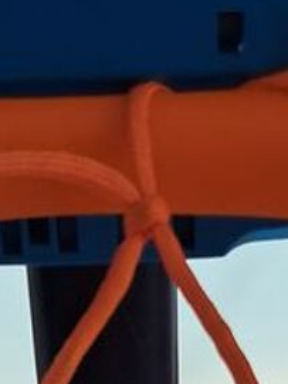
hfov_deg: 11.1
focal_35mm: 133
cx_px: 149
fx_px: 1477
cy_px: 723
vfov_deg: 13.2
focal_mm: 4
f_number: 1.8
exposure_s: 1/605
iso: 50
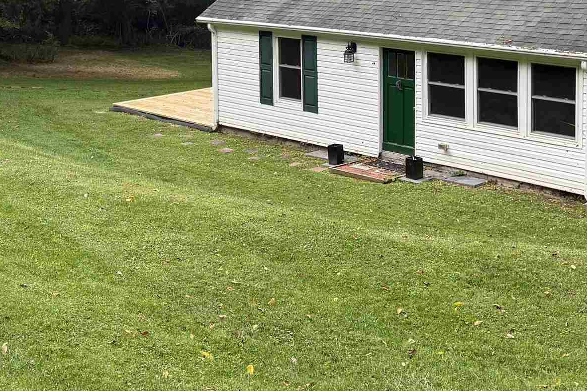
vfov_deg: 20.4
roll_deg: +2.0
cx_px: 162
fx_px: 1060
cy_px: 19
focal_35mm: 65
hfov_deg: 30.6
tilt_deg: -5.9
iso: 100
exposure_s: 1/955
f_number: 1.78
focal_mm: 6.76
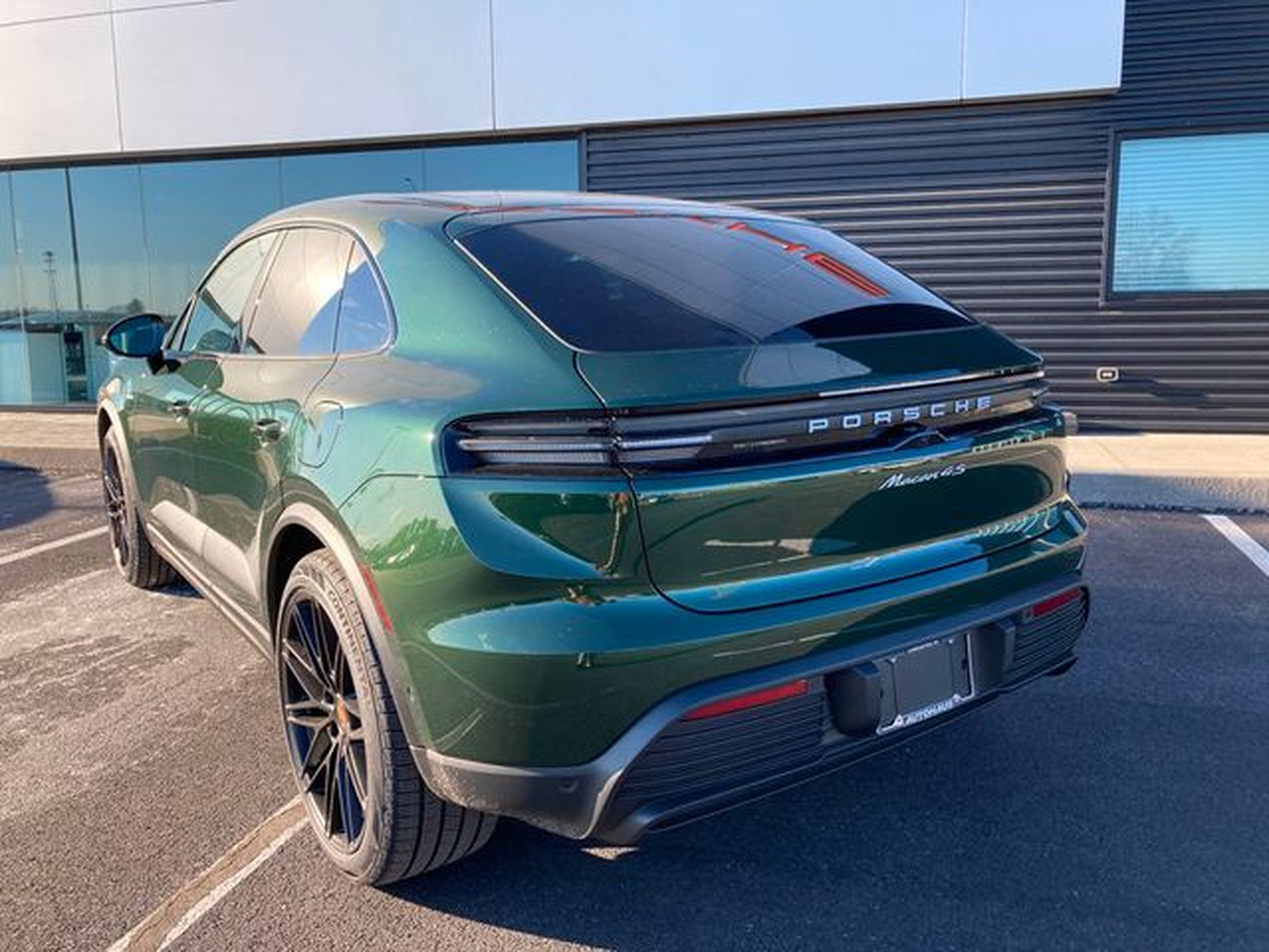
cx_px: 634
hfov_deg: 63.4
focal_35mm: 28
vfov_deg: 49.7
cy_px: 476
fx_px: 1026
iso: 20
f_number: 1.8
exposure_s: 1/390
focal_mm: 3.99
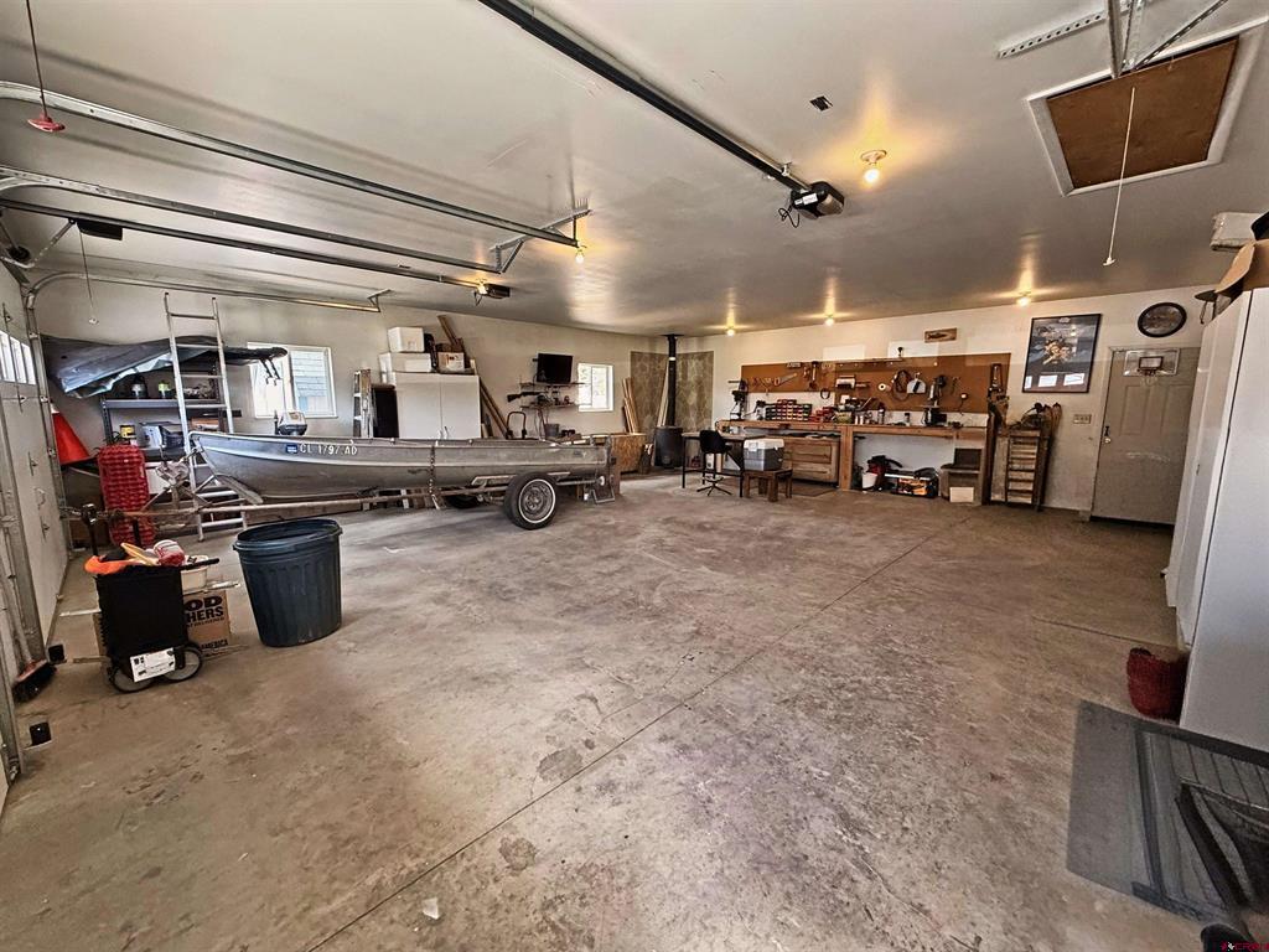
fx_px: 513
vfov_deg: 85.7
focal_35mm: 14
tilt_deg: -7.6
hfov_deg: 102.1
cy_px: 476
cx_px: 634
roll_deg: +0.8
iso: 250
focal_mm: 2.22
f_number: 2.2
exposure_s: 1/120
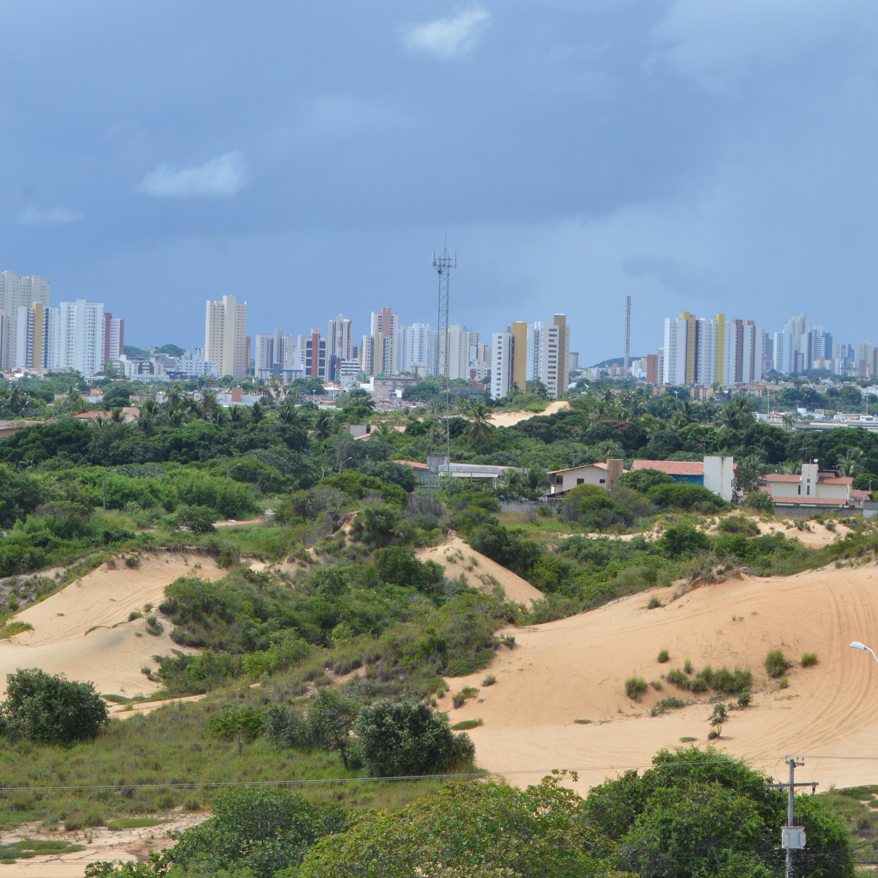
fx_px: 3874
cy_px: 440
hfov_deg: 12.9
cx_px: 465
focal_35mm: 135
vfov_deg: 12.9
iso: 400
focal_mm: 70
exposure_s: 1/250
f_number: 14
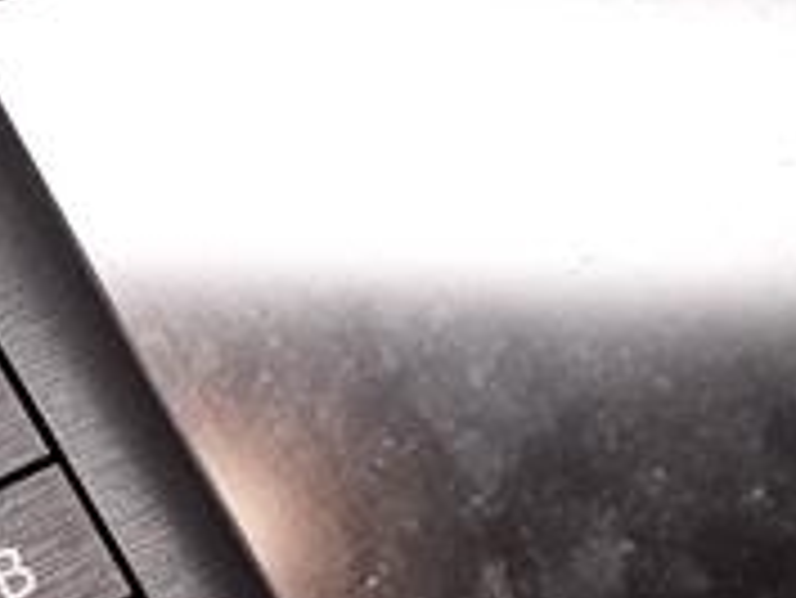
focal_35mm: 101
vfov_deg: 14.5
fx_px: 2324
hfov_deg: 18.8
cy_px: 526
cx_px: -49
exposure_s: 1/118
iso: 100
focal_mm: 2.91
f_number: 1.9
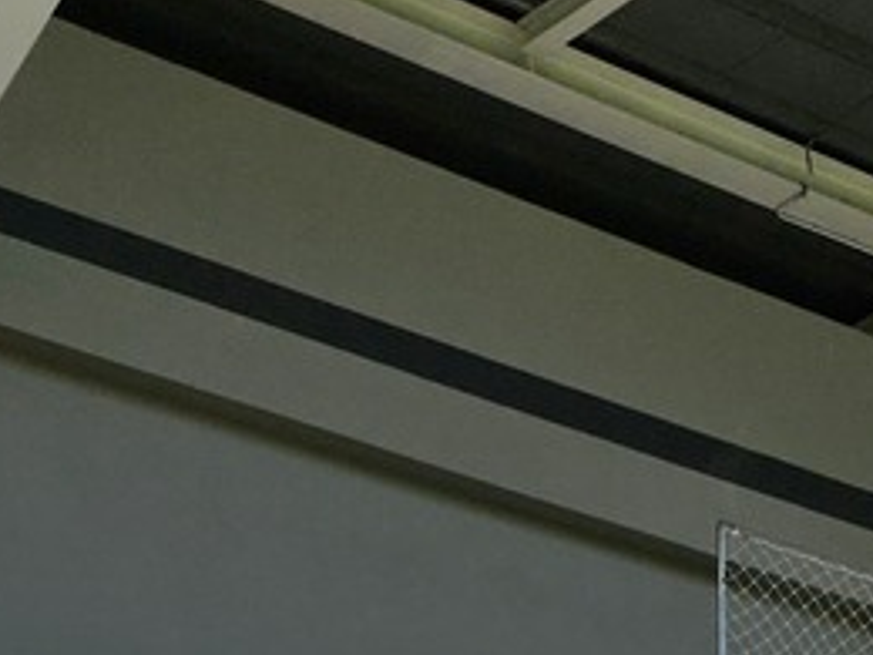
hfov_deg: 11.3
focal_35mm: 170
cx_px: 1135
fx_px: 4287
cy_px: 1659
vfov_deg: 8.0
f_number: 1.7
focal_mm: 6.3
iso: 12
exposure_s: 1/1659
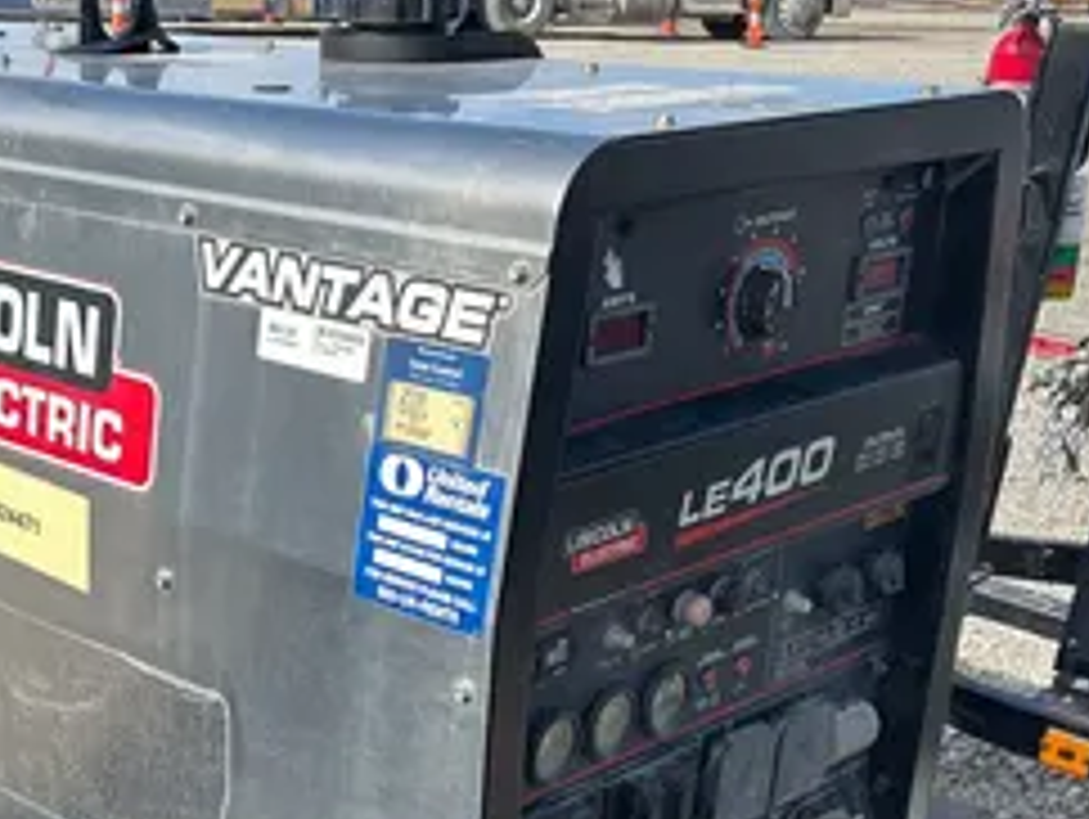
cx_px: 225
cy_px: 772
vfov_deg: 24.0
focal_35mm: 59
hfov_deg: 31.8
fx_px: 1858
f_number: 1.5
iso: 50
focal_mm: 5.7
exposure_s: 1/2008
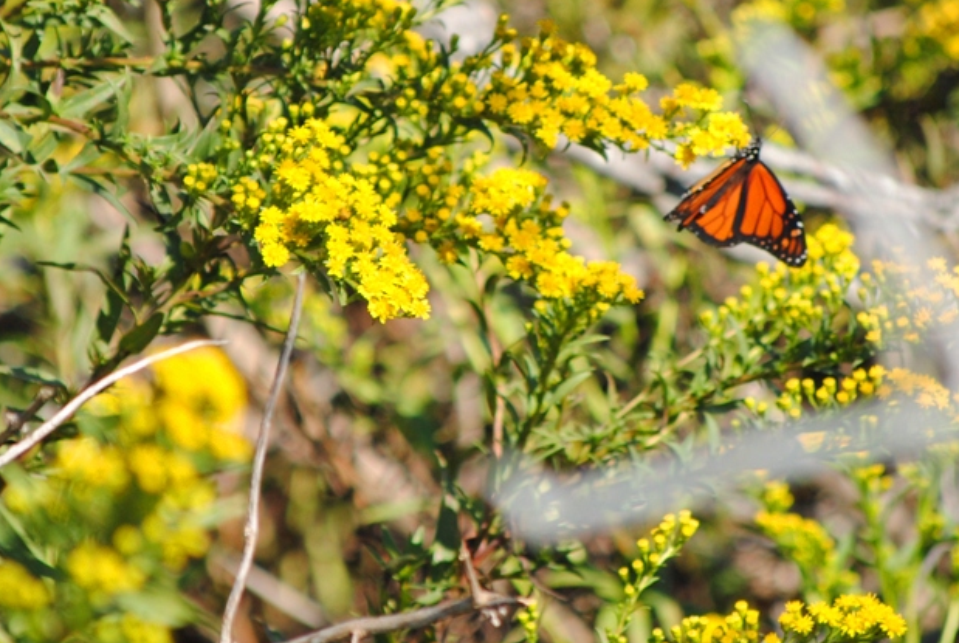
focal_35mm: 563
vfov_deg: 2.5
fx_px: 15023
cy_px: 231
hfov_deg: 3.7
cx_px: 428
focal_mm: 200
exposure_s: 1/400
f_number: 5.6
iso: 200
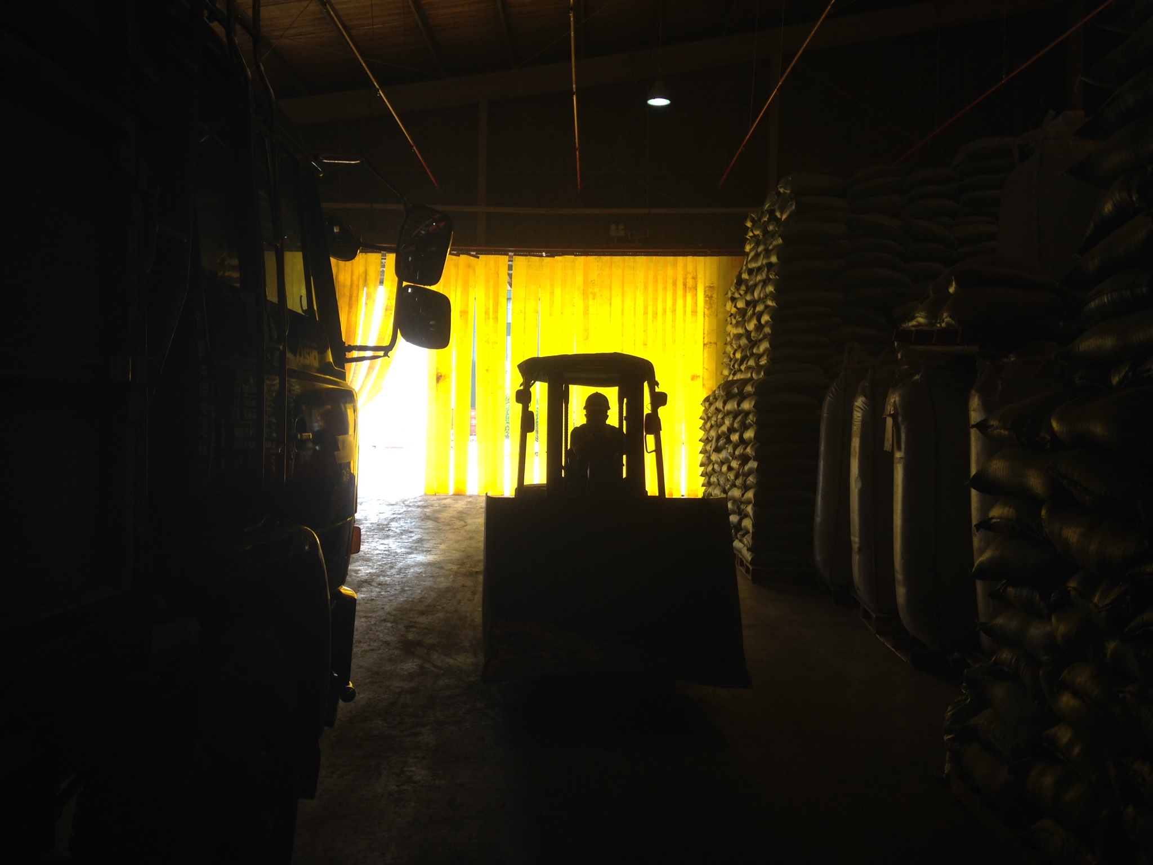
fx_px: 1099
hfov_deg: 55.4
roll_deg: +0.7
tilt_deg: -0.2
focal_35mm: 33
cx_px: 576
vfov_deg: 42.9
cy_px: 432
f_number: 2.4
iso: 50
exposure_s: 1/120
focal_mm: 4.12
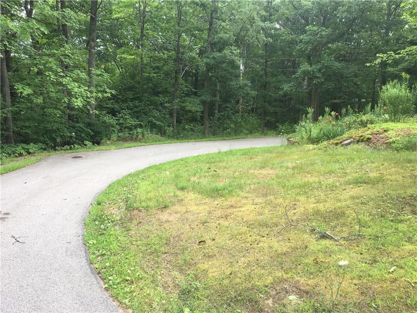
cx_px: 208
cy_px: 156
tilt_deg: -10.5
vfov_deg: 48.2
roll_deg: -1.3
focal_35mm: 29
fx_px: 349
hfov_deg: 61.7
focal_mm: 4.15
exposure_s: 1/120
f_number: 2.2
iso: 25
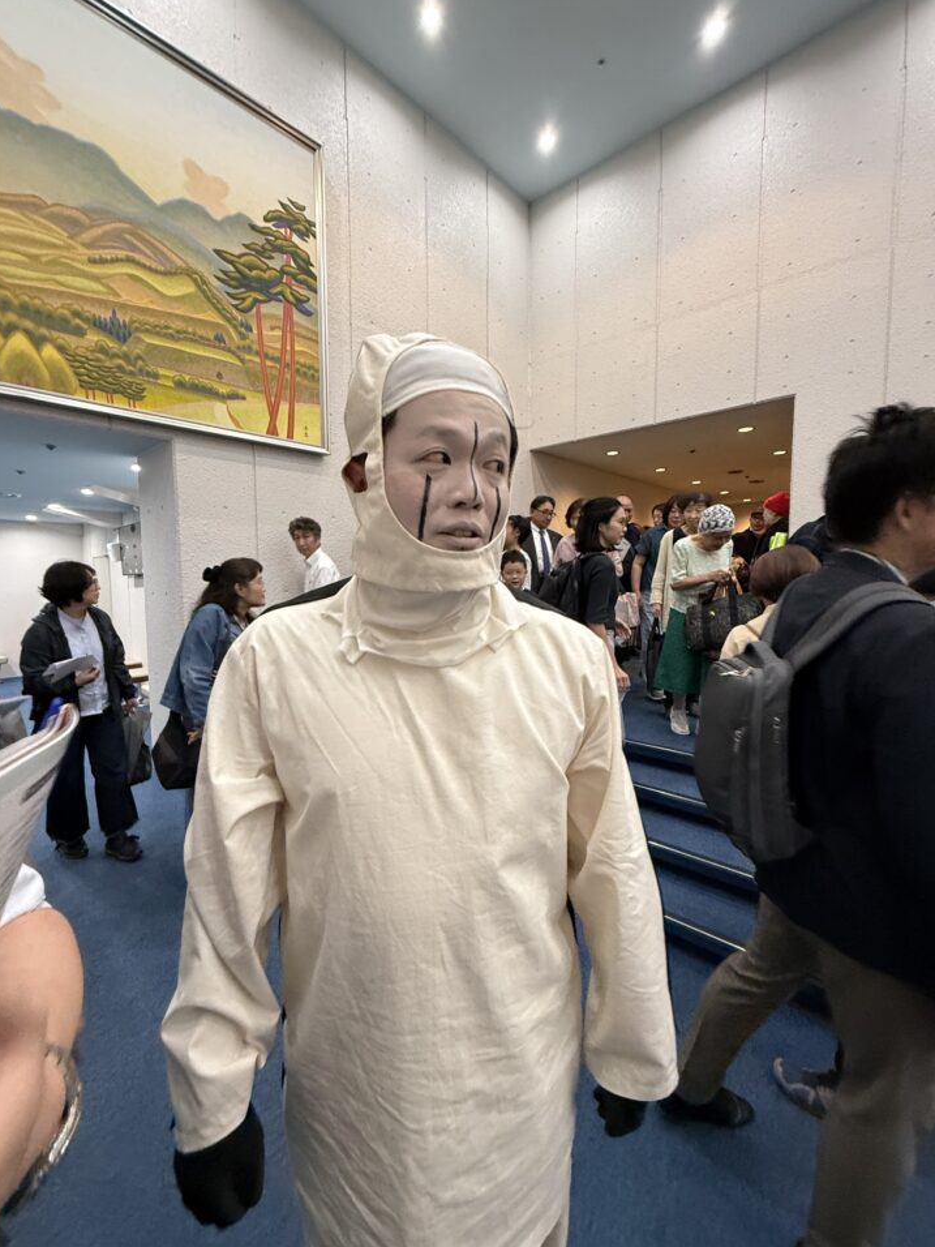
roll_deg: +1.3
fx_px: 540
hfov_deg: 81.7
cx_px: 455
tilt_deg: -1.6
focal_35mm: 15
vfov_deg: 98.2
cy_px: 622
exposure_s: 1/50
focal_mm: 2.22
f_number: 2.2
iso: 400
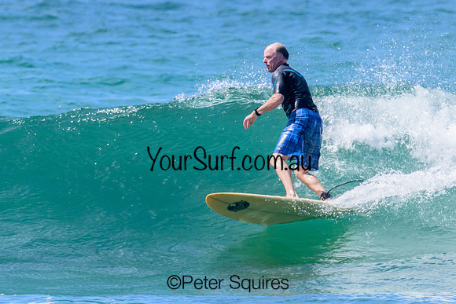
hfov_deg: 1.9
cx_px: 216
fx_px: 13769
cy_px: 106
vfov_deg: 1.3
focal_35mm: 1087
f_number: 16
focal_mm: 800
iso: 2800
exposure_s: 1/2000
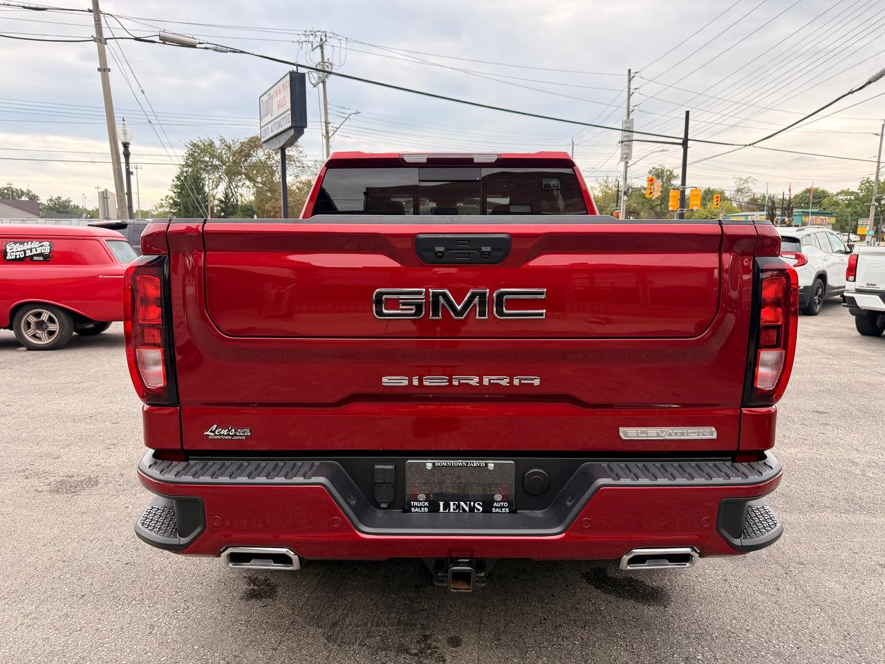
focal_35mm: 24
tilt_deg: -8.0
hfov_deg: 71.6
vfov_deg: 56.8
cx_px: 442
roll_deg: -0.6
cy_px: 332
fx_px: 614
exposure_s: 1/1192
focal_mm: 6.76
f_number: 1.78
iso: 100
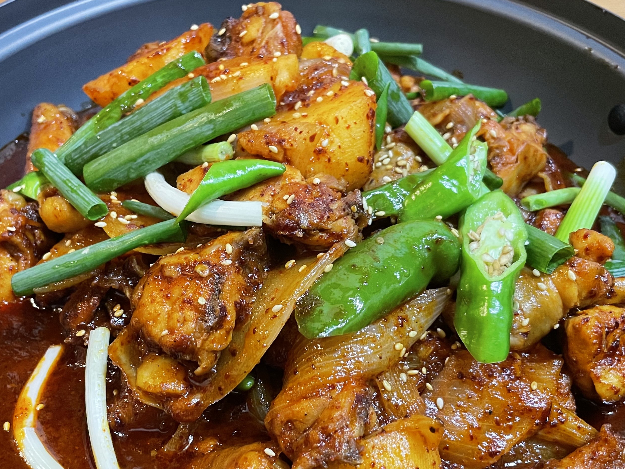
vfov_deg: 34.1
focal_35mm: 42
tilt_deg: -48.6
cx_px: 282
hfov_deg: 44.7
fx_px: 758
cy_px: 300
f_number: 1.6
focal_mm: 4.2
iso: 500
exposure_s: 1/40
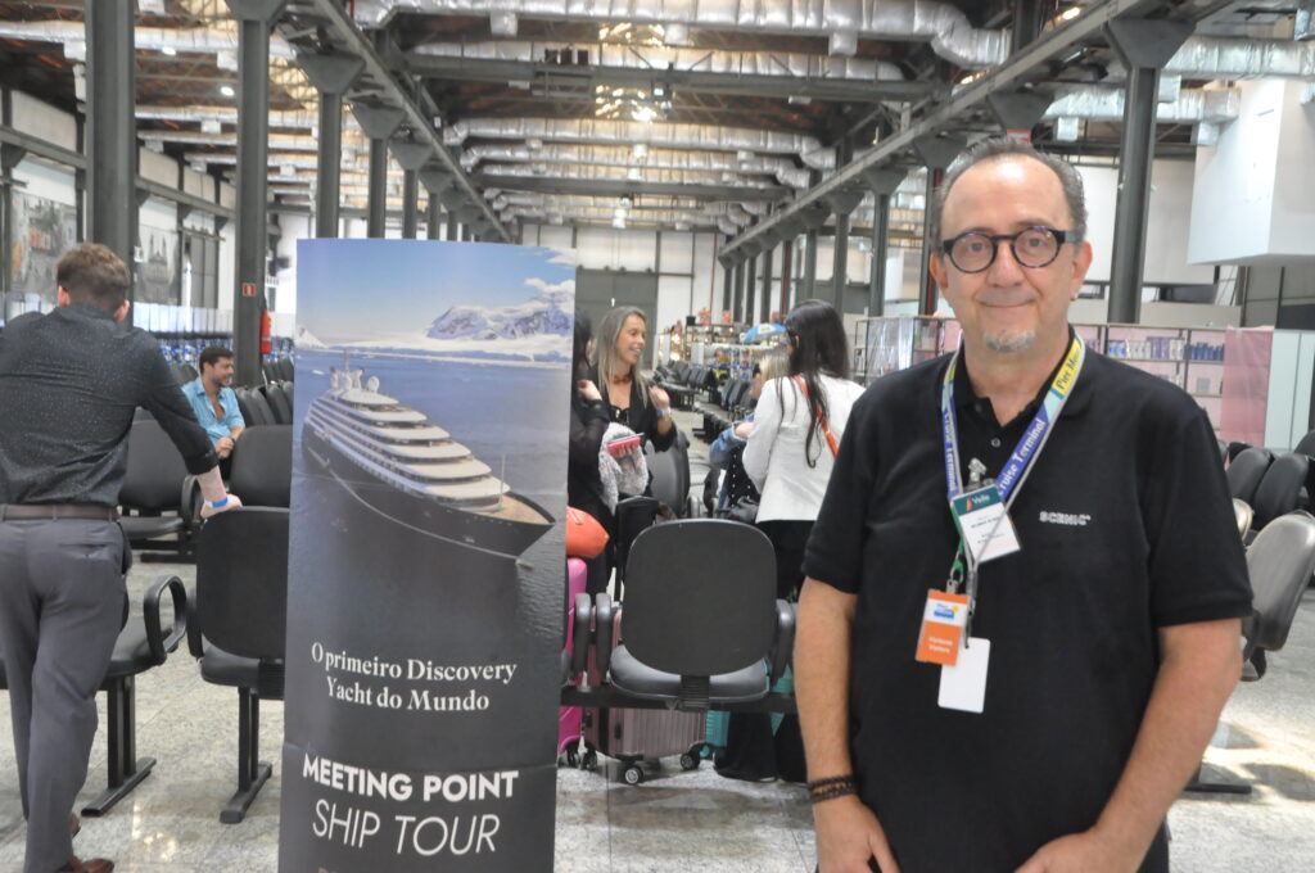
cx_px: 658
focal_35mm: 42
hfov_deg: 46.5
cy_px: 436
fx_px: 1532
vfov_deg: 31.8
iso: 2500
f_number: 6.3
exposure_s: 1/60
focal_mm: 28
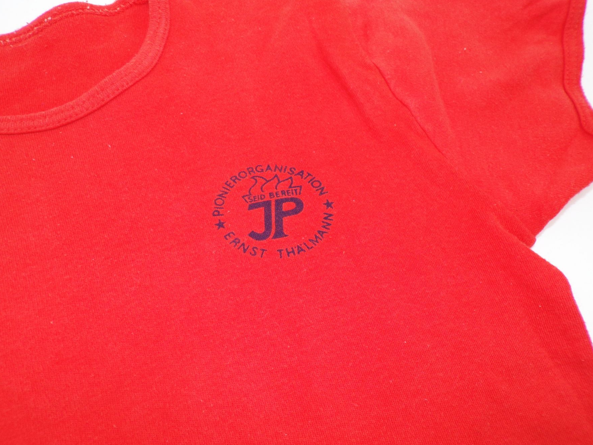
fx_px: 428
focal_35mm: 25
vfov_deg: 54.9
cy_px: 224
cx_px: 284
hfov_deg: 69.4
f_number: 3
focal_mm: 4.3
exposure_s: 1/70
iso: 80
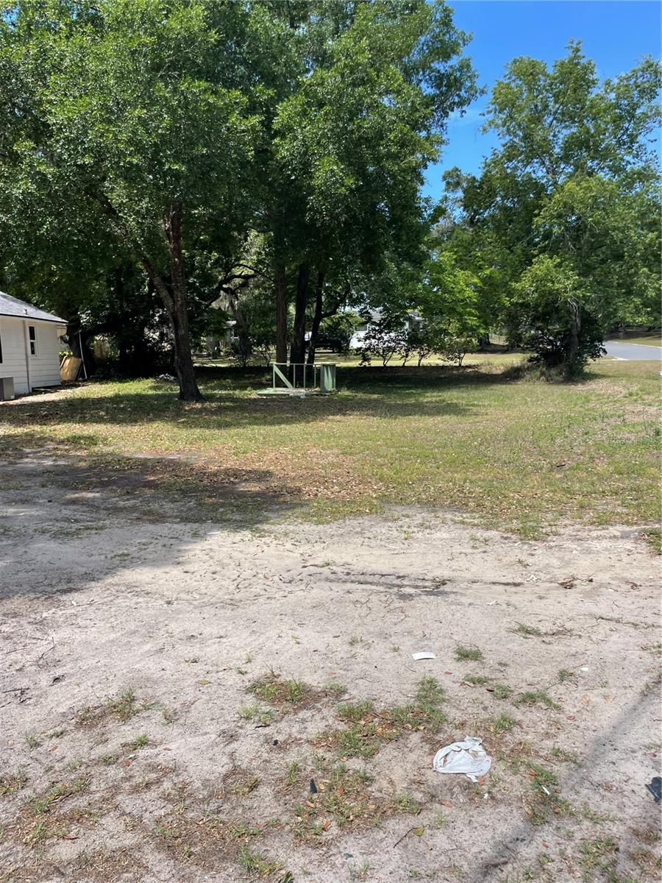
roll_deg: +1.5
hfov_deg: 53.1
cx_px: 331
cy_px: 442
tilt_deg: -6.3
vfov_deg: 67.3
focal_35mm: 26
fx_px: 663
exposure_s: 1/2053
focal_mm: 4.2
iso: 32
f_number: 1.6
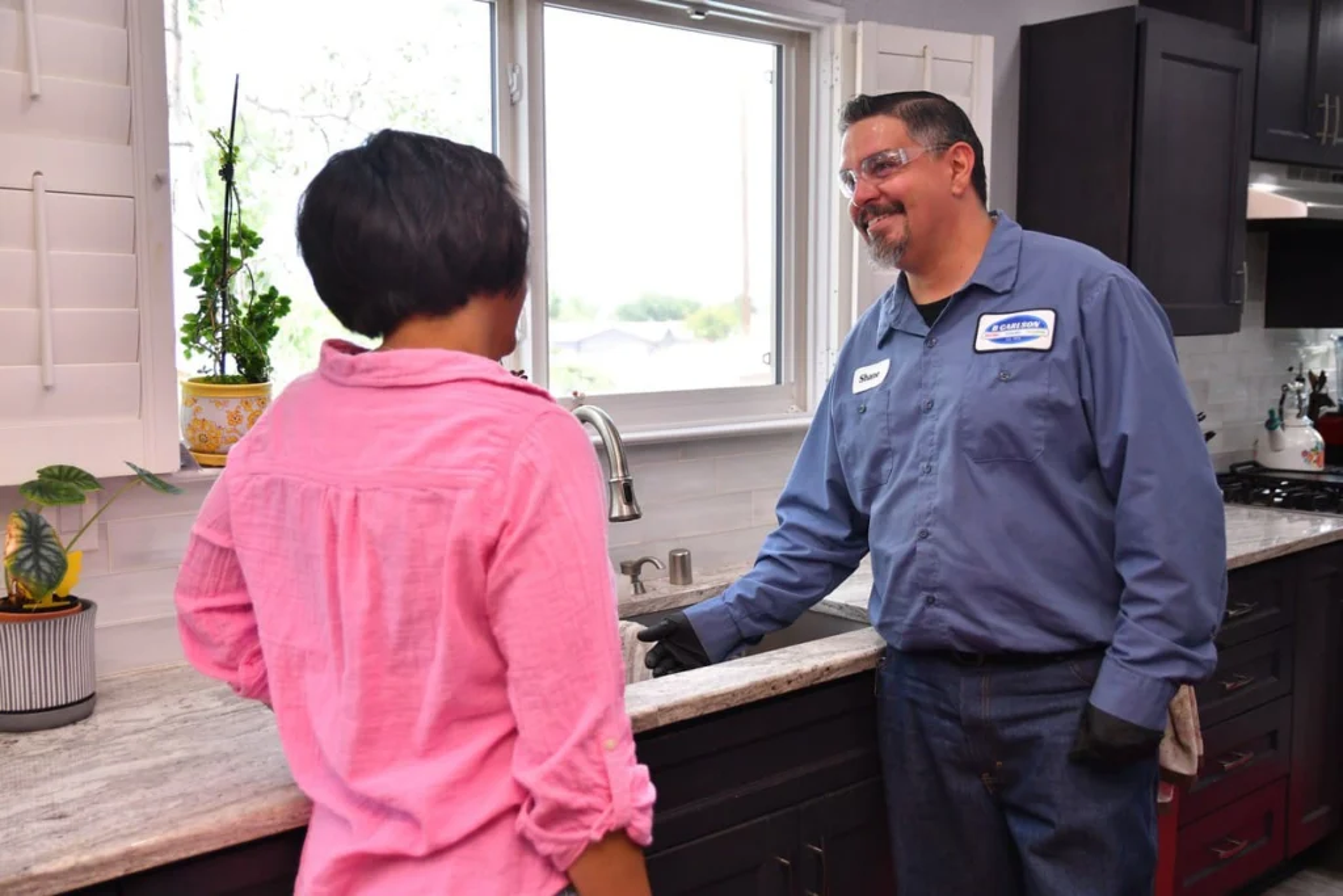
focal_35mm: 36
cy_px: 448
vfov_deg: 36.9
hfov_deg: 53.1
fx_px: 1343
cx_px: 672
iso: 500
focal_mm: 24
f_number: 2.8
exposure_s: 1/500
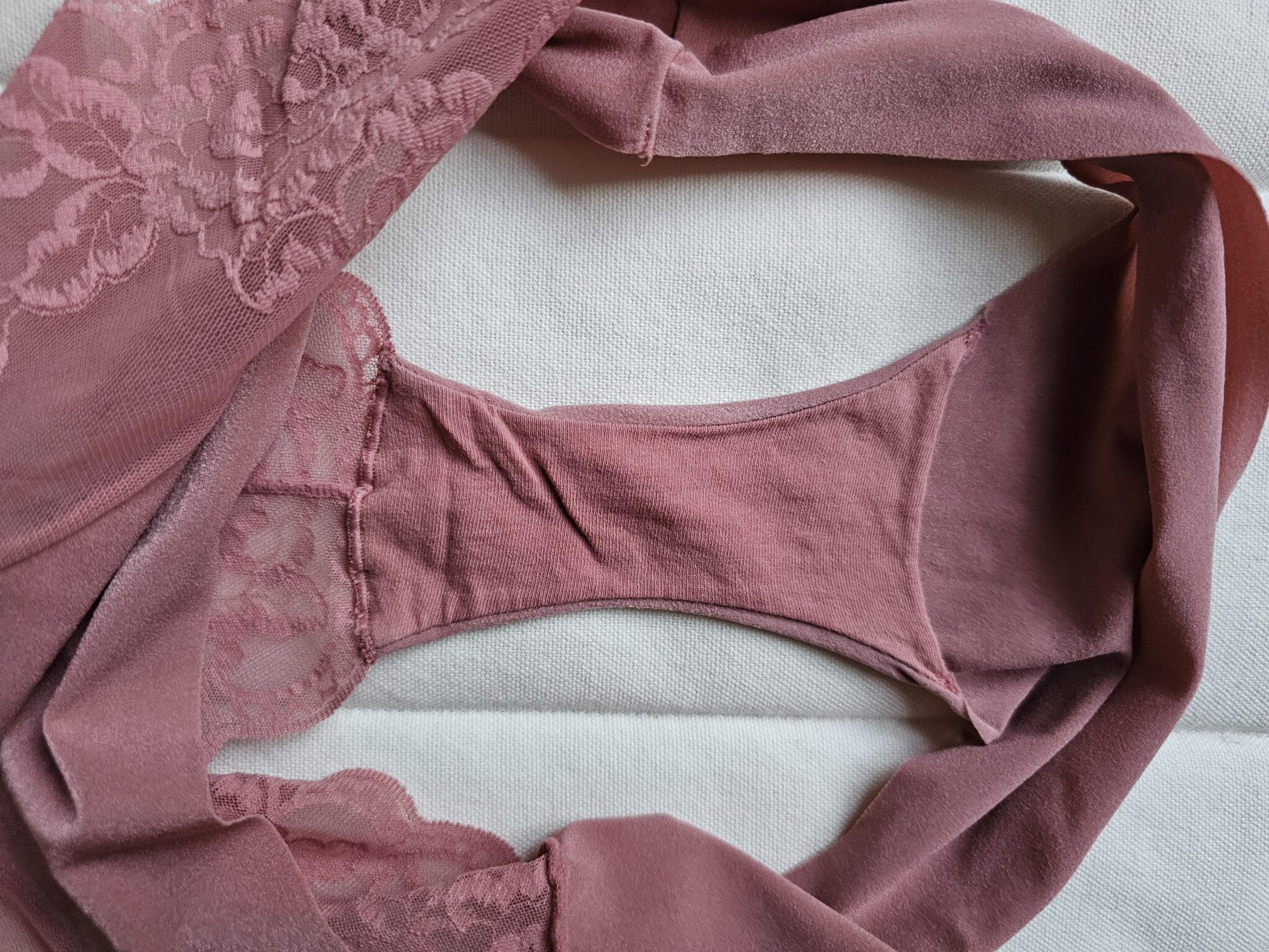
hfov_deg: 73.9
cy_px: 476
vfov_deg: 58.9
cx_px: 634
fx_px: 843
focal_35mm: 23
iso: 1000
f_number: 1.7
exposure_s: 1/74.1
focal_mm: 6.3
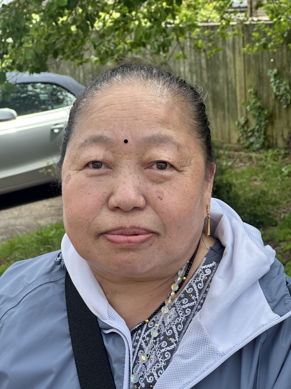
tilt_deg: -9.6
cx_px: 146
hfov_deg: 19.1
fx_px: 863
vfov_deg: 25.3
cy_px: 194
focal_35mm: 77
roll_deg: +0.6
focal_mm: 9
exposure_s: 1/304
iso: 32
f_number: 2.8
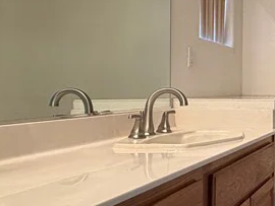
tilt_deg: +1.2
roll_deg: +0.7
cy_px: 76
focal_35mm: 53
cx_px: 365
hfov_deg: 28.9
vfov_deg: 27.5
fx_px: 421
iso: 250
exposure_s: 1/120
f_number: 2.2
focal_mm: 2.22
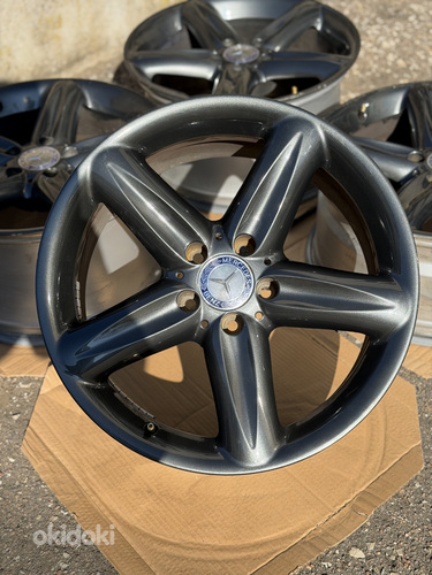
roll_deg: +3.3
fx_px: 799
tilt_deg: -39.4
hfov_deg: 30.3
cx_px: 216
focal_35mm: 48
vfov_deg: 39.7
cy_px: 288
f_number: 1.78
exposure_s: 1/2577
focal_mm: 6.76
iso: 64
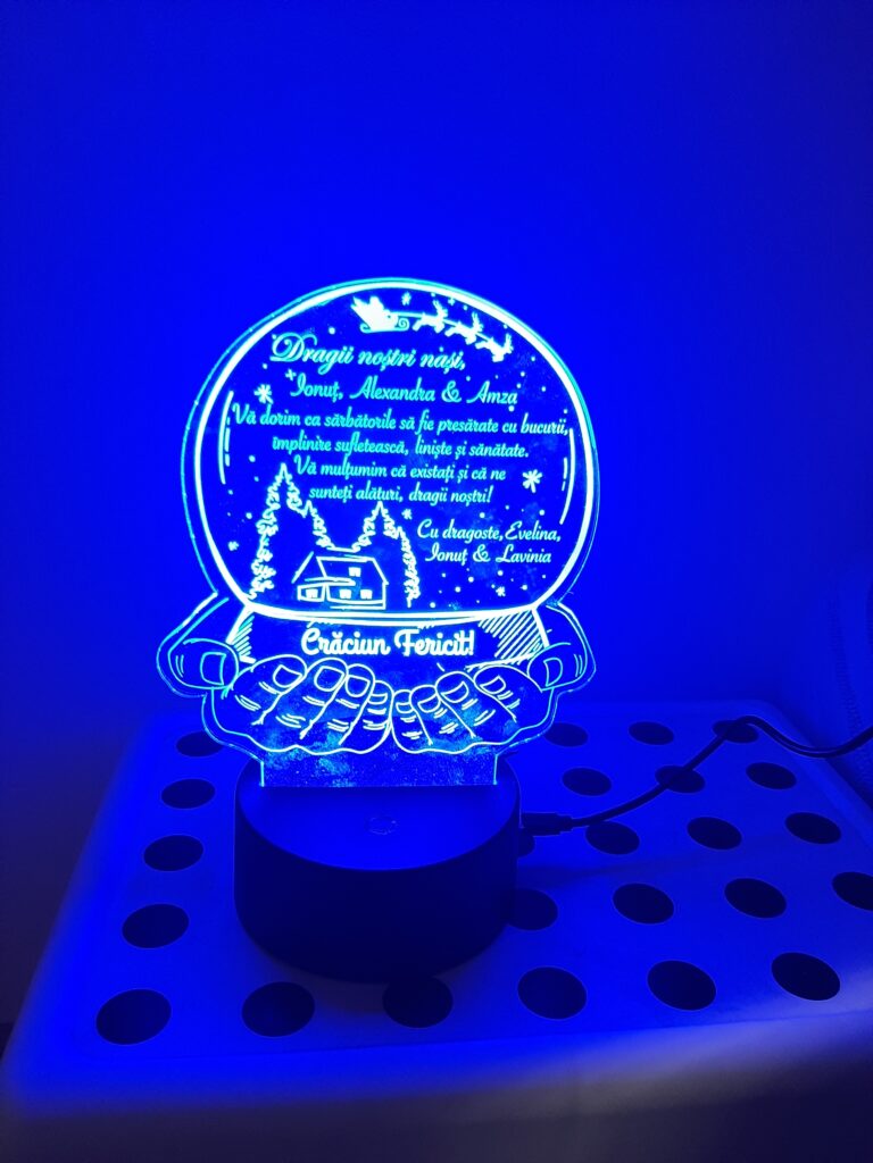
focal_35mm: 27
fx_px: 908
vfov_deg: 65.3
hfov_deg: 51.4
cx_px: 436
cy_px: 582
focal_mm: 3.93
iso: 200
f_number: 1.7
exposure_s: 1/25
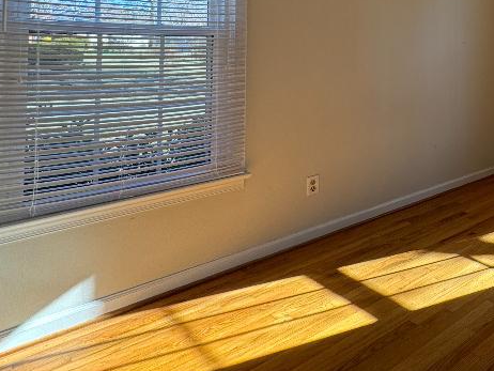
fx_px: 443
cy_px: 38
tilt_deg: +1.2
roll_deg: +0.4
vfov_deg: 41.9
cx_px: 513
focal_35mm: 31
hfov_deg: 46.7
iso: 50
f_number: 2.2
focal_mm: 2.22
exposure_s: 1/99
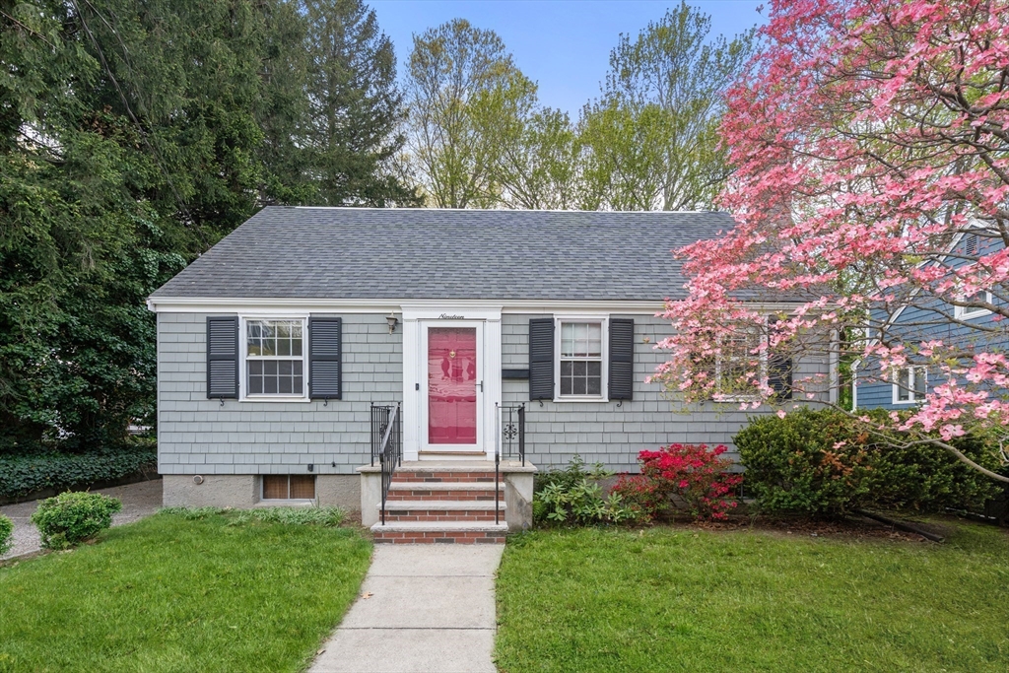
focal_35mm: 16
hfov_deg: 96.7
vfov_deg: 73.8
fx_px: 448
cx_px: 504
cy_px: 336
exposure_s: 1/160
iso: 800
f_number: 9
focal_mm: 16
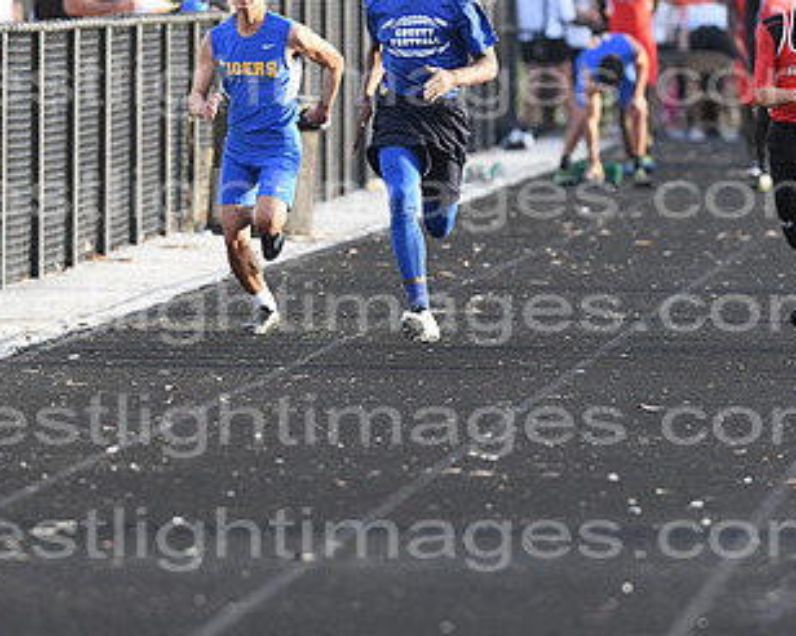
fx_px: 18741
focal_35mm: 796
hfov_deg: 2.4
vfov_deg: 1.9
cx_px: 258
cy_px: 143
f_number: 4
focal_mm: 300
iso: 2000
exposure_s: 1/2000
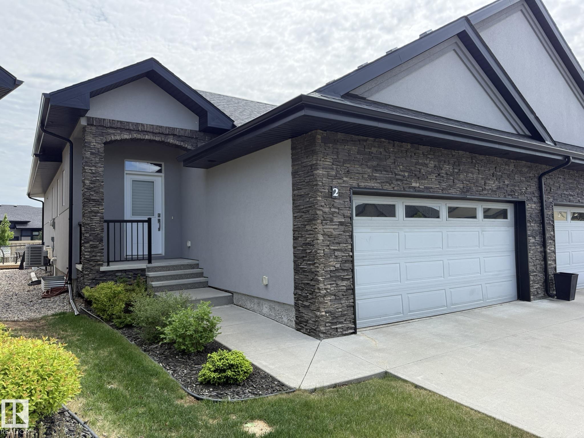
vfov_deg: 56.8
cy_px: 219
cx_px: 292
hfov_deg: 71.6
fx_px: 405
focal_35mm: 24
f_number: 1.78
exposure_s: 1/2445
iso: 100
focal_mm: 6.76
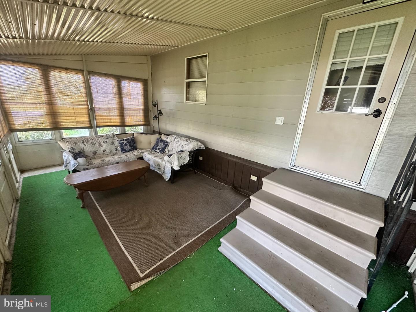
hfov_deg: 102.1
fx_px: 168
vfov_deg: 85.7
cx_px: 208
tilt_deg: -16.8
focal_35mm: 14
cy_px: 156
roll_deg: -4.0
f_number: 2.2
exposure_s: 1/82
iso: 320
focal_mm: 2.22
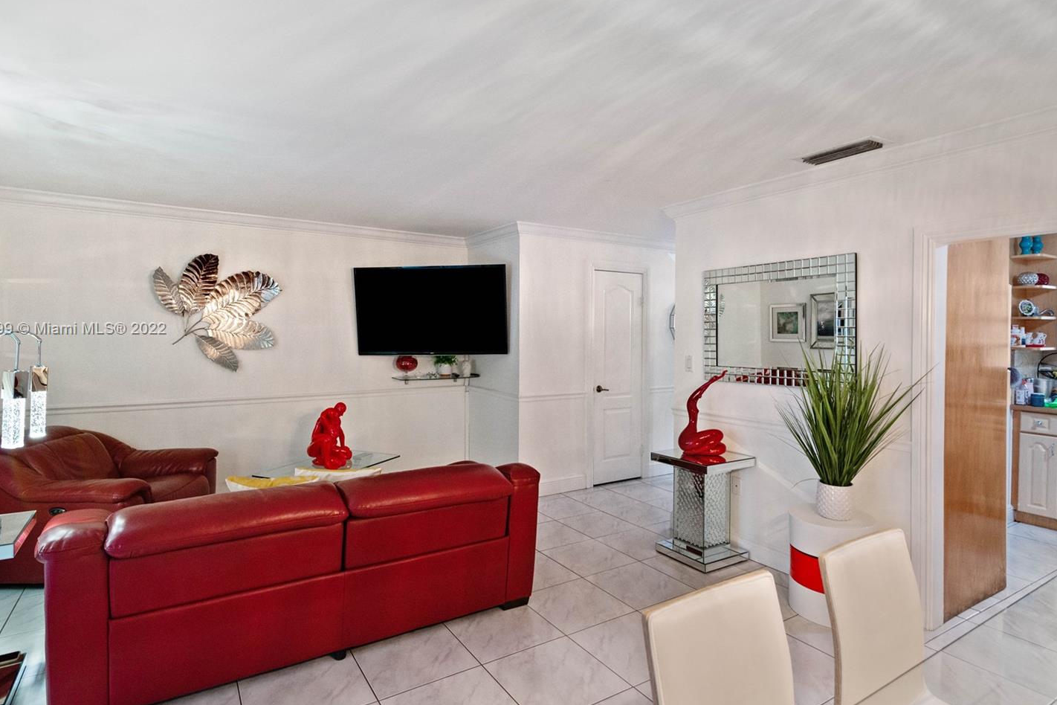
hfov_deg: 90.0
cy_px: 330
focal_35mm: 18
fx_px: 528
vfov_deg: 67.3
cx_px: 523
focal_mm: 16
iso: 1000
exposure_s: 1/30
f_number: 7.1
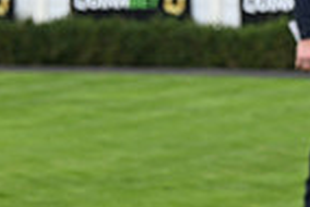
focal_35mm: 474
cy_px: -121
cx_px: 631
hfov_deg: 4.3
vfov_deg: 2.9
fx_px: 4086
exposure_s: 1/1000
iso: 800
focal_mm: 116
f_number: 4.5
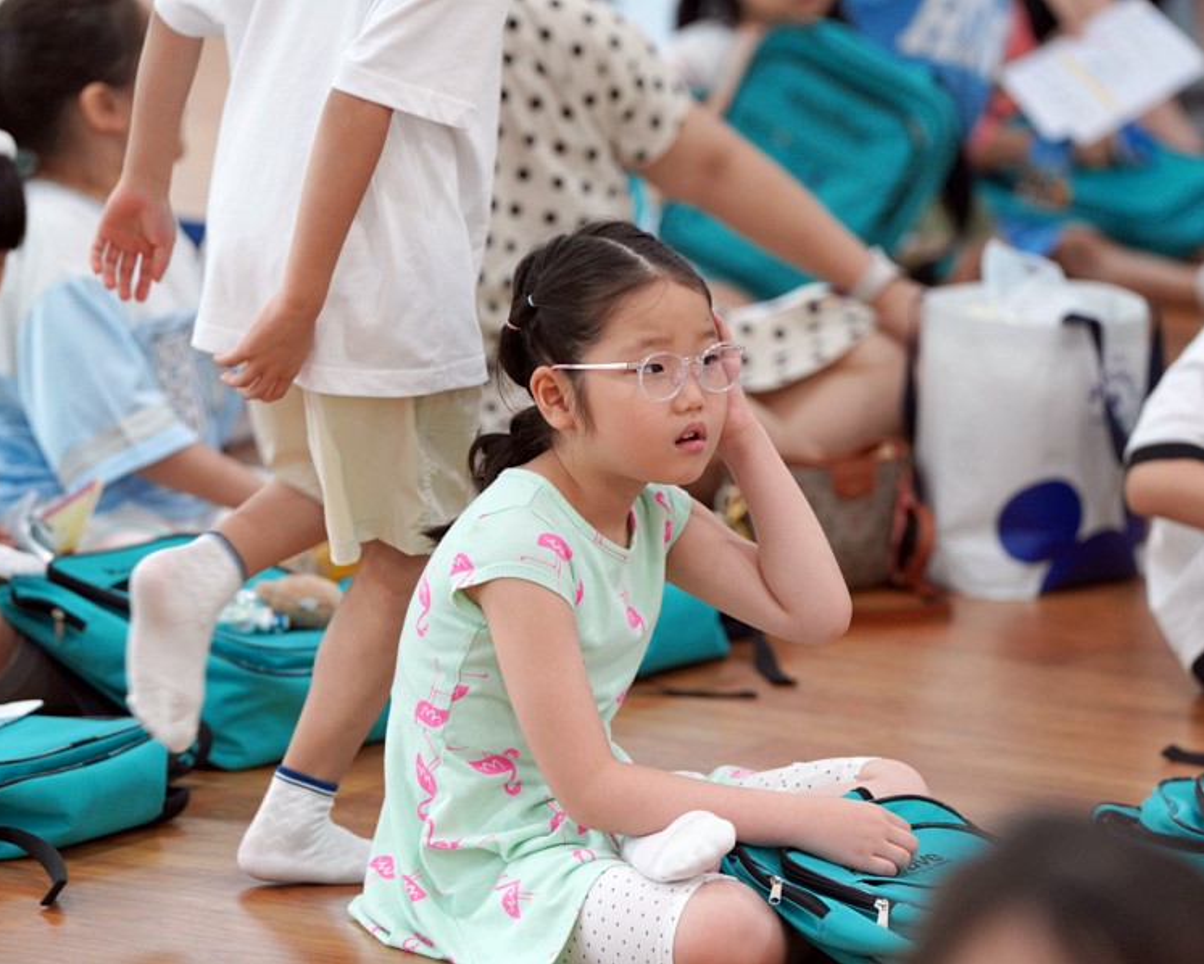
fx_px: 8055
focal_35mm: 226
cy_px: 482
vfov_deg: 6.8
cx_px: 666
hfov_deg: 8.5
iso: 2500
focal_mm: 200
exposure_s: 1/250
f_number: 4
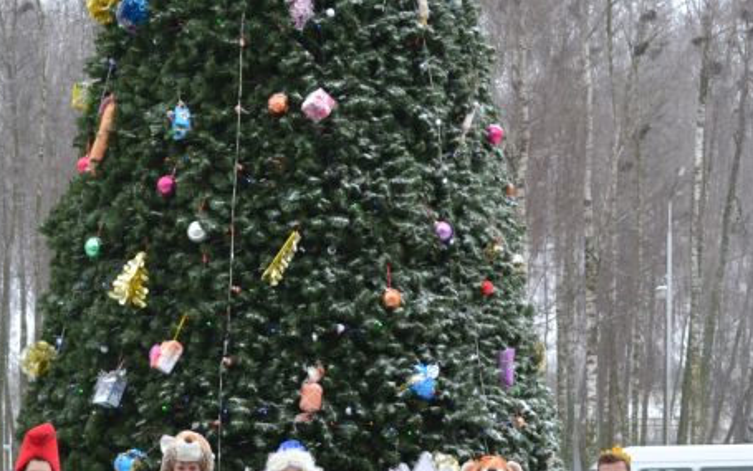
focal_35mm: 94
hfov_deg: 22.0
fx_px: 1930
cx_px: 301
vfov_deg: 13.8
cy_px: 417
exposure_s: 1/125
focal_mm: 28
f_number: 5.6
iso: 400
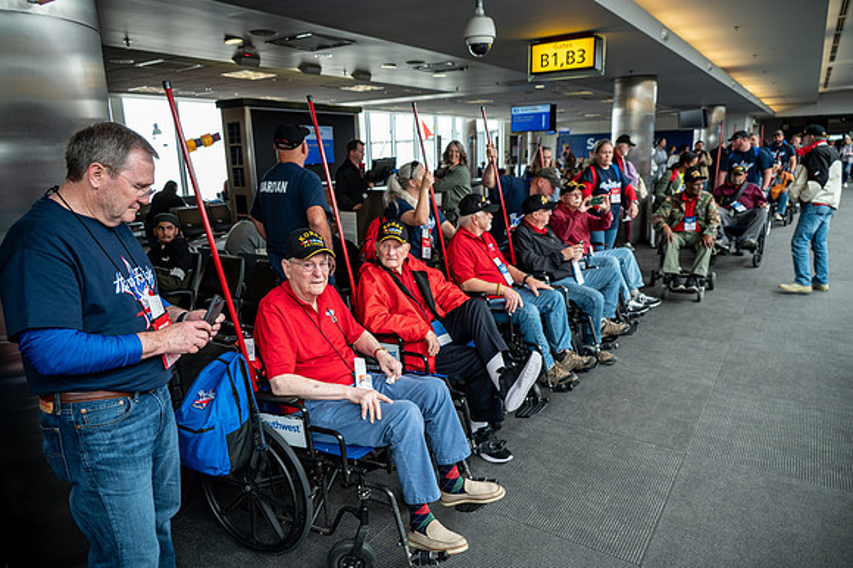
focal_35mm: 24
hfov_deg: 73.8
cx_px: 426
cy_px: 284
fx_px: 568
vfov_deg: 53.1
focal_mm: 24
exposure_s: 1/80
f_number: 4
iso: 220
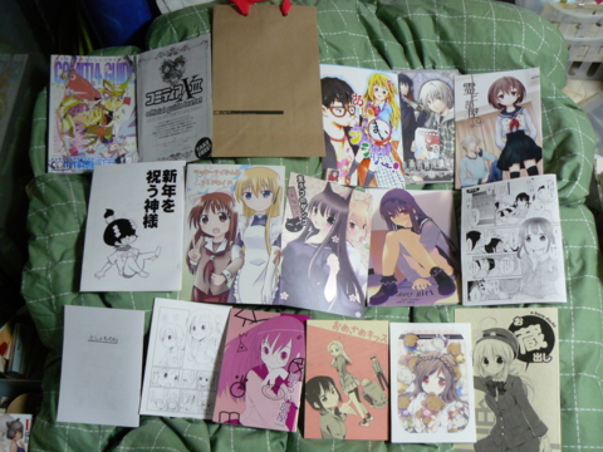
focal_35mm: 36
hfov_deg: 51.4
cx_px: 302
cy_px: 226
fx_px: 627
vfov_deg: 39.7
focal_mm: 6
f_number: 2.8
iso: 200
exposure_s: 1/8
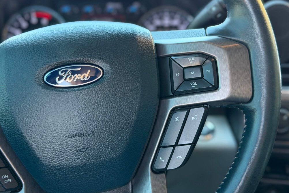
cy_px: 83
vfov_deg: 26.5
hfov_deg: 38.9
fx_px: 409
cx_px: 143
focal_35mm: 51
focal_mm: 6.76
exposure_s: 1/82
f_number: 1.78
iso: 125
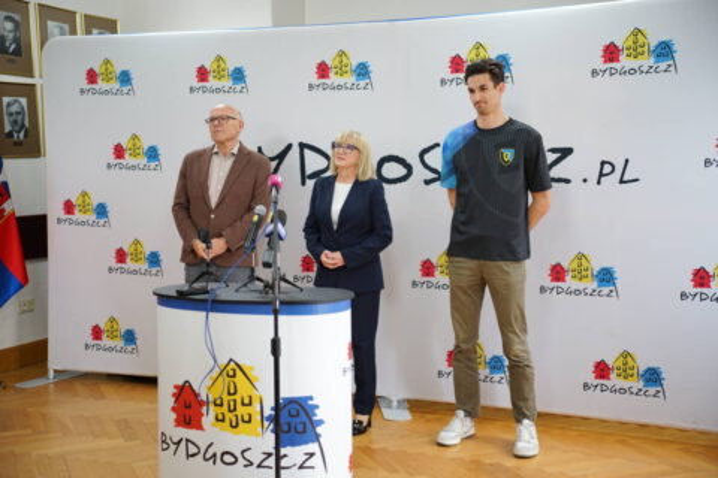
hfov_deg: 42.7
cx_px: 359
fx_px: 917
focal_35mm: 46
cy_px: 239
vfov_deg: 29.2
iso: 800
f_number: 2.8
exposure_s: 1/100
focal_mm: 46
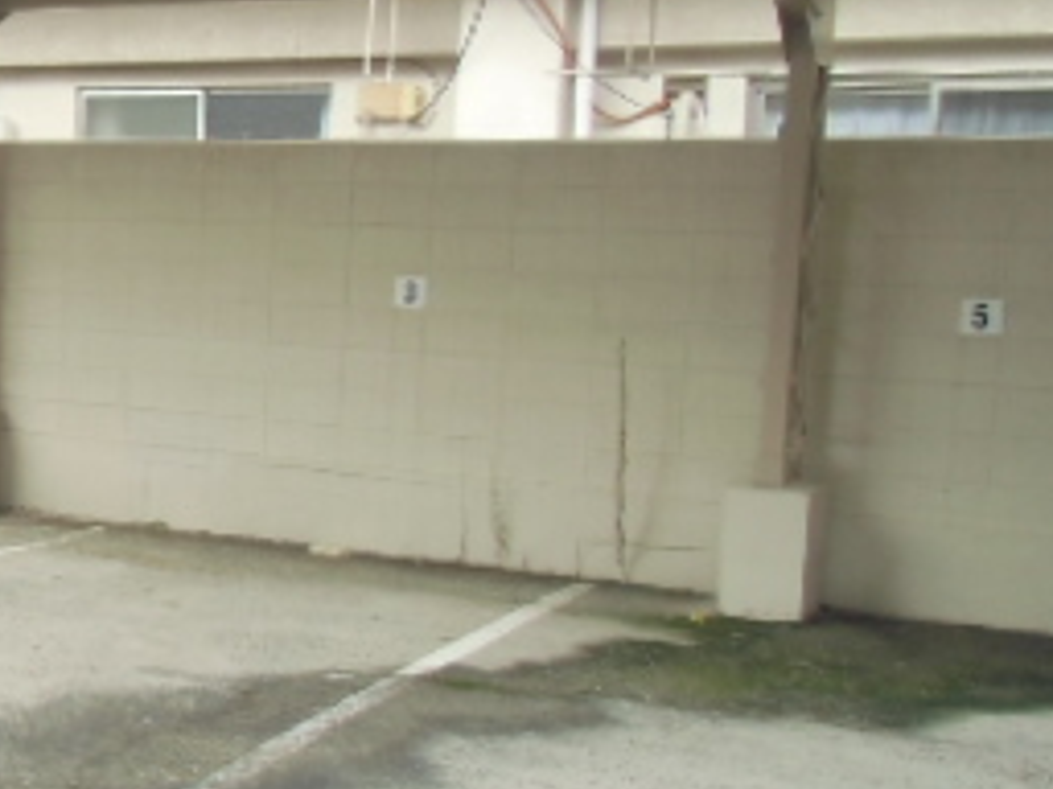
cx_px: -103
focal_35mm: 60
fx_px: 1825
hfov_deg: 29.1
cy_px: 436
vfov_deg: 24.4
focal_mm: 4.24
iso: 64
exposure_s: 1/100
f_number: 3
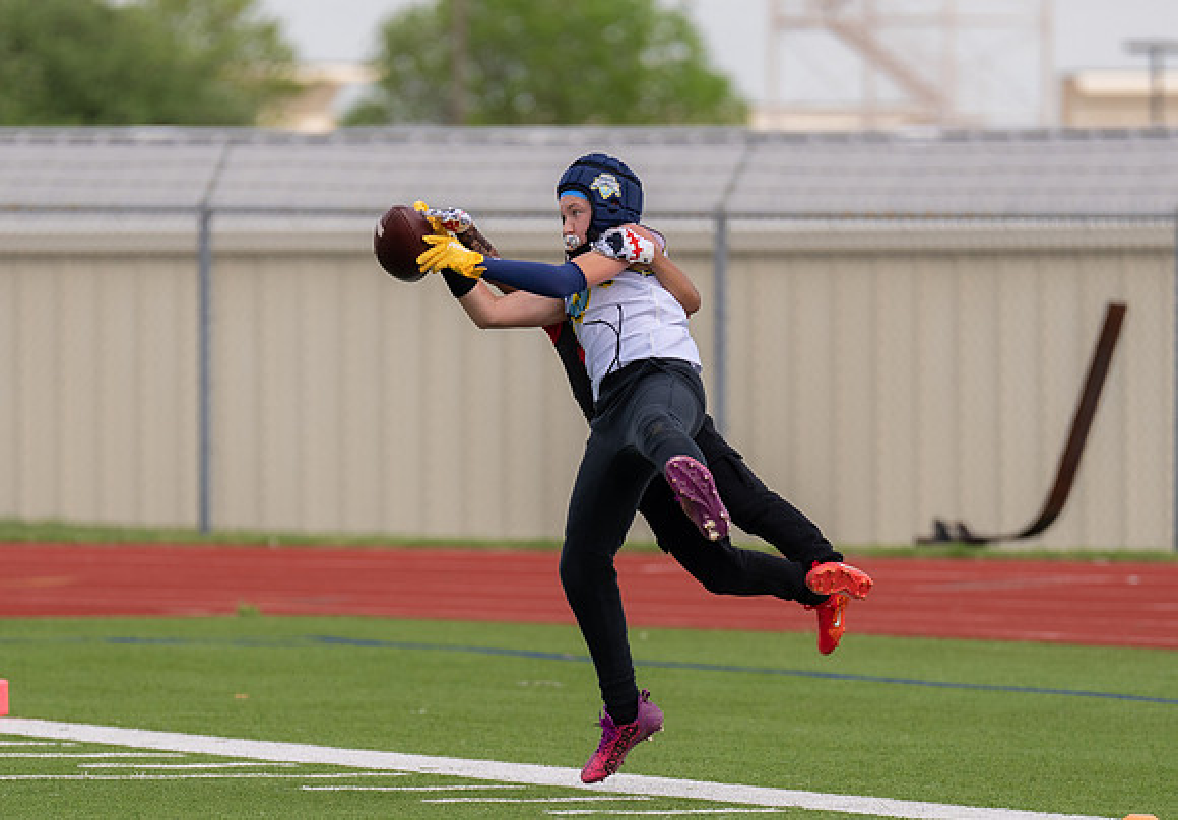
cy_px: 673
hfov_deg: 4.7
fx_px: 14449
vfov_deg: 3.3
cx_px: 471
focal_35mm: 436
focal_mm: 200
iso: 100
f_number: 2.8
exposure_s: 1/1250
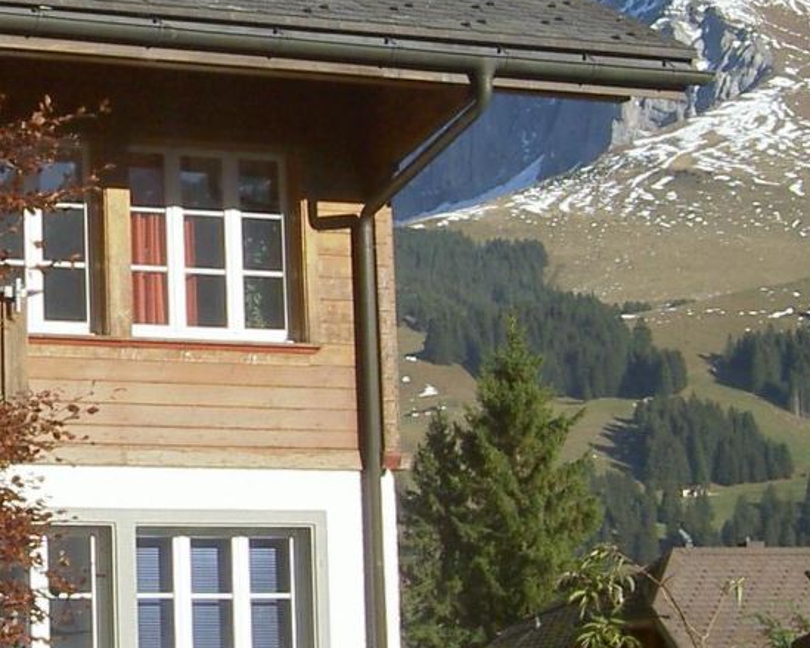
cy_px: 270
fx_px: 3404
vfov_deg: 10.9
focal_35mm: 142
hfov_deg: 13.3
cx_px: -47
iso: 100
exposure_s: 1/400
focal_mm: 8
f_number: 4.7
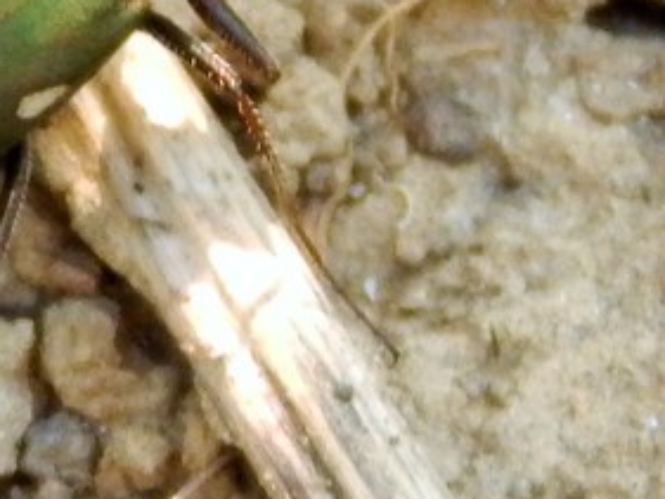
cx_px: 56
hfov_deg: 2.6
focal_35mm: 758
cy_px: 104
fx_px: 14568
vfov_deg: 2.0
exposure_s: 1/100
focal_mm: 44.9
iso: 400
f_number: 5.6
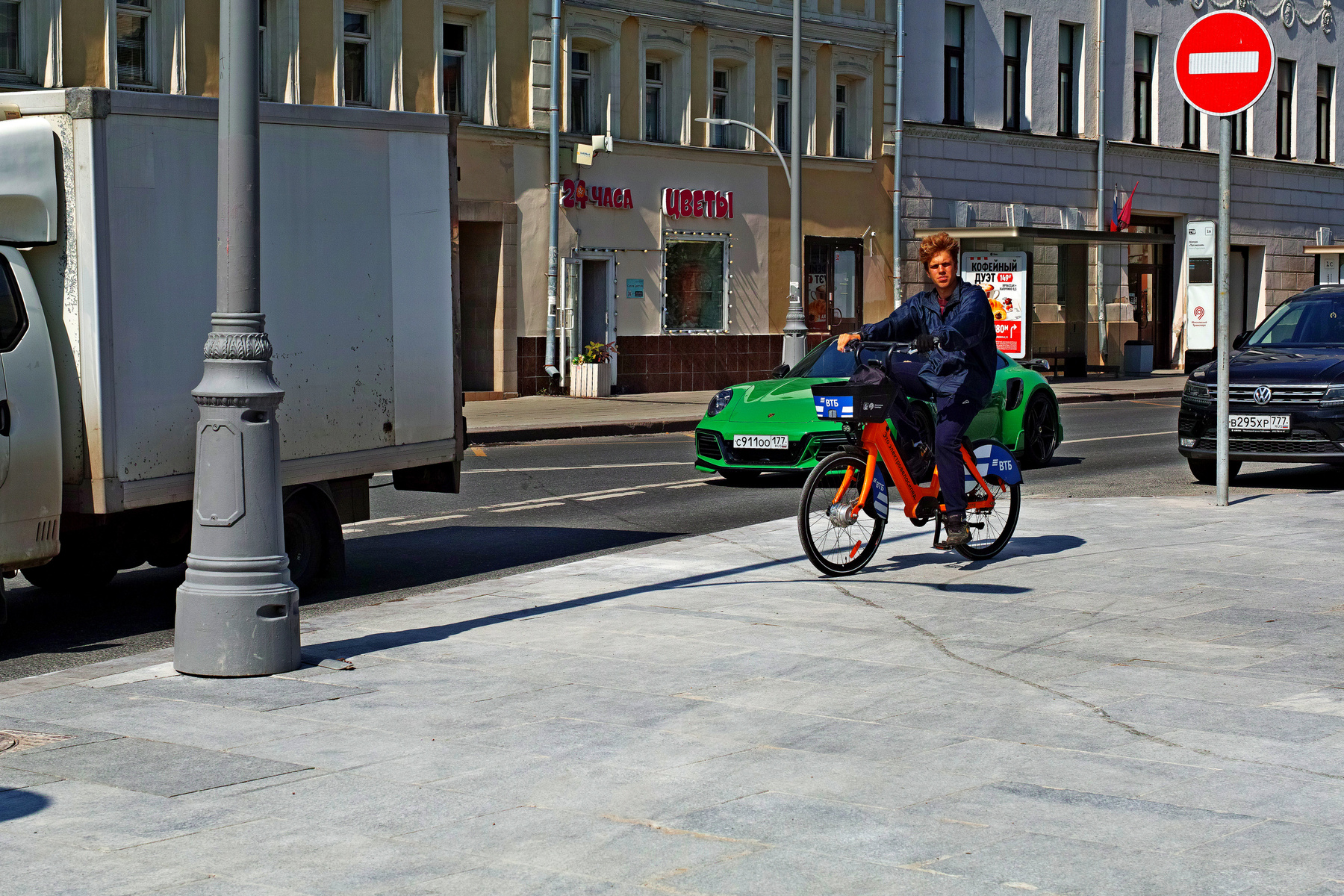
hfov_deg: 30.5
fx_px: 2464
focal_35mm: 66
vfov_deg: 20.6
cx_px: 672
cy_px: 448
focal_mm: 50
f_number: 8
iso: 100
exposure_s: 1/800
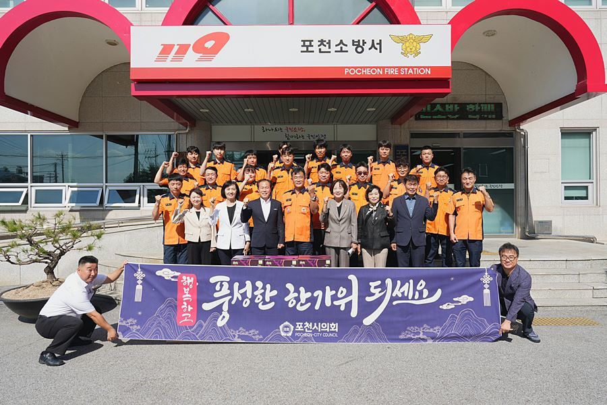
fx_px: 405
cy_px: 202
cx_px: 304
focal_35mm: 24
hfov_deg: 73.7
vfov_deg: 53.1
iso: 125
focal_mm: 24
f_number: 7.1
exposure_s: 1/323
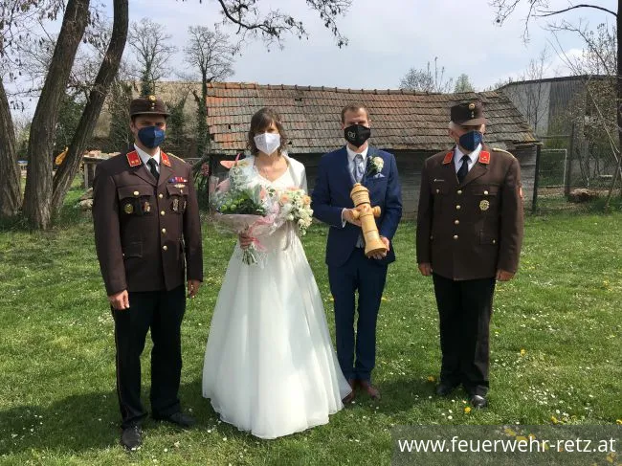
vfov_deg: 48.2
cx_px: 311
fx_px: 521
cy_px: 233
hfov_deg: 61.7
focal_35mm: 29
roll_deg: +0.4
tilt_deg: -8.6
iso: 25
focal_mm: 4.15
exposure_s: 1/2198
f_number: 2.2
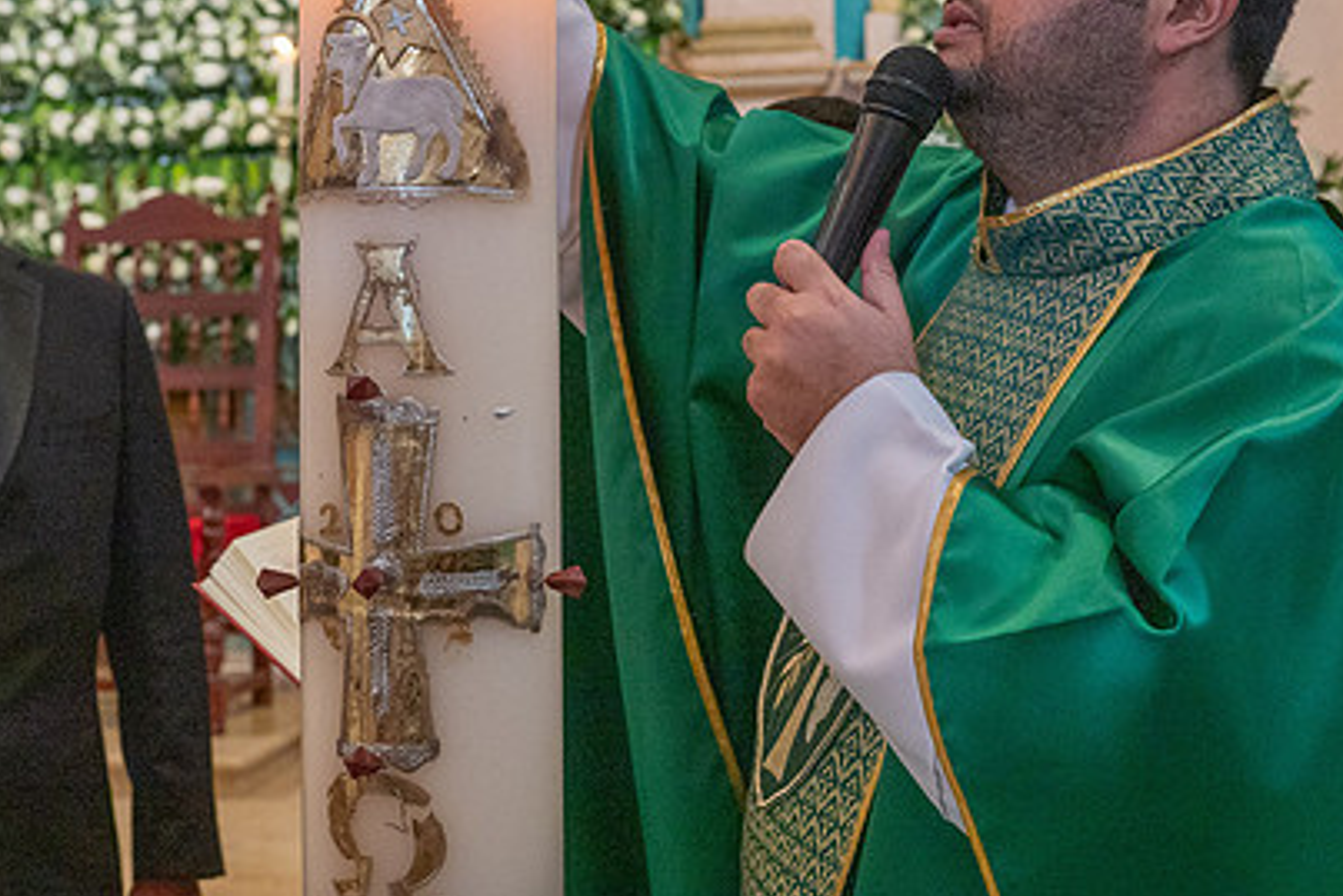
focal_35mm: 57
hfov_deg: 35.0
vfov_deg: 23.6
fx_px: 2127
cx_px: 581
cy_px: 256
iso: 2500
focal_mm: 35
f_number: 5
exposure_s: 1/100
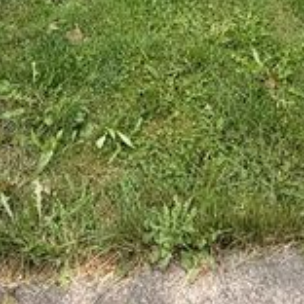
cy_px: -260
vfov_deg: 20.7
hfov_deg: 32.0
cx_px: 111
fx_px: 527
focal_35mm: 53
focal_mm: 2.22
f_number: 2.2
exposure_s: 1/502
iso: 50
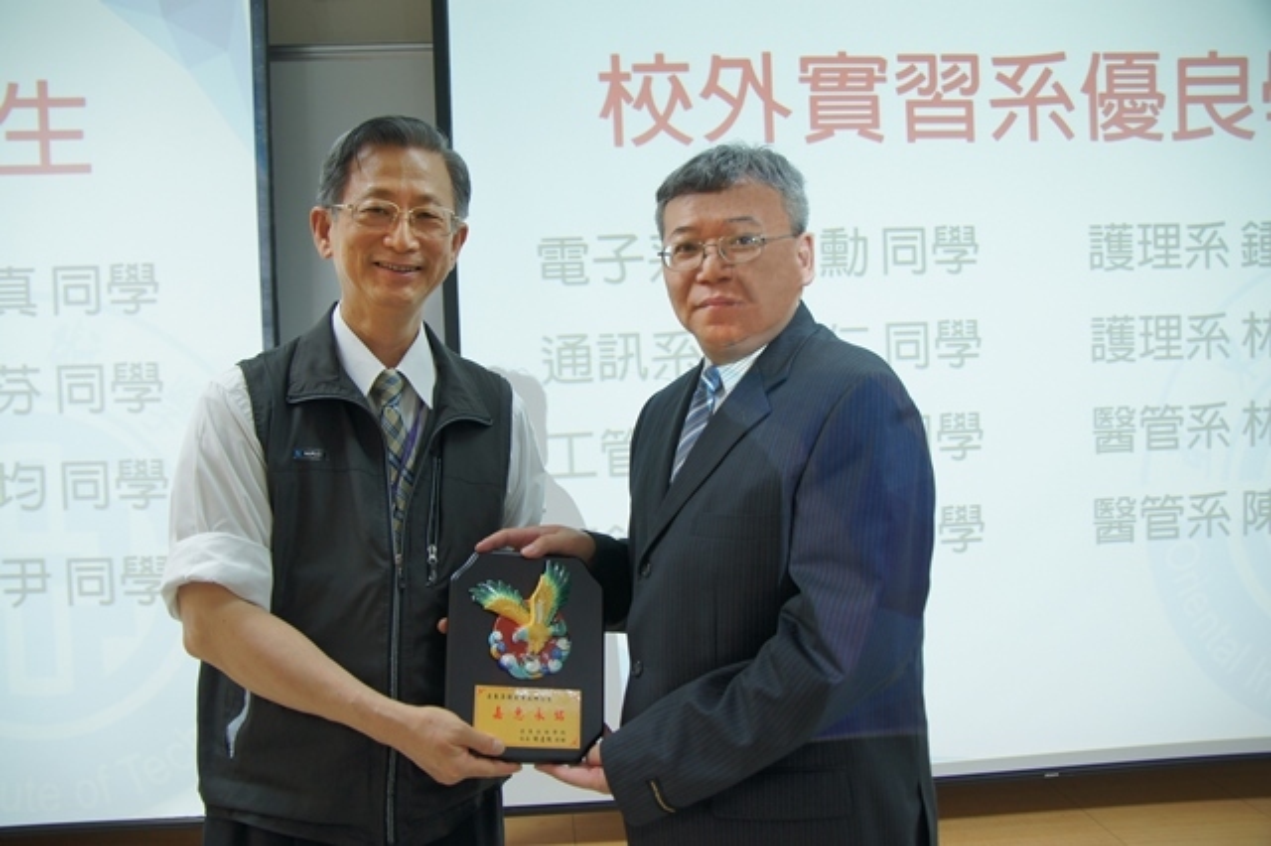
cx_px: 636
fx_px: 1059
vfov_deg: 43.6
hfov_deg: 62.0
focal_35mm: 30
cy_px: 423
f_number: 3.5
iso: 160
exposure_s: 1/40
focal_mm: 20
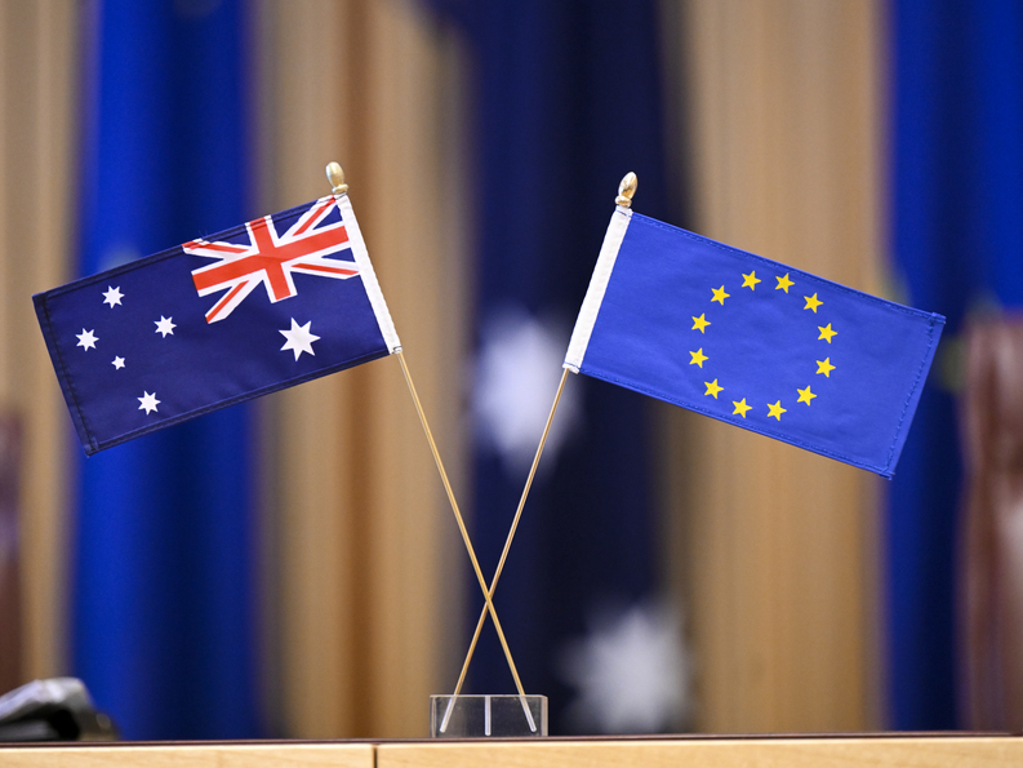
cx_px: 526
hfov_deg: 11.0
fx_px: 5320
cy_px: 382
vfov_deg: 8.3
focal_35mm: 180
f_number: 2.8
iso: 4000
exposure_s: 1/320
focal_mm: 165
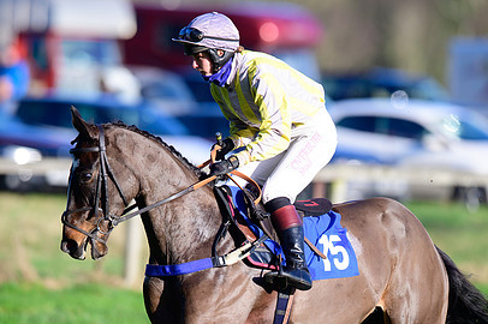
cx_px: 233
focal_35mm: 571
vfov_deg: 2.4
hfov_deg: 3.6
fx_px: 7734
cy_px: 192
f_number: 5
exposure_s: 1/2000
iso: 400
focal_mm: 400
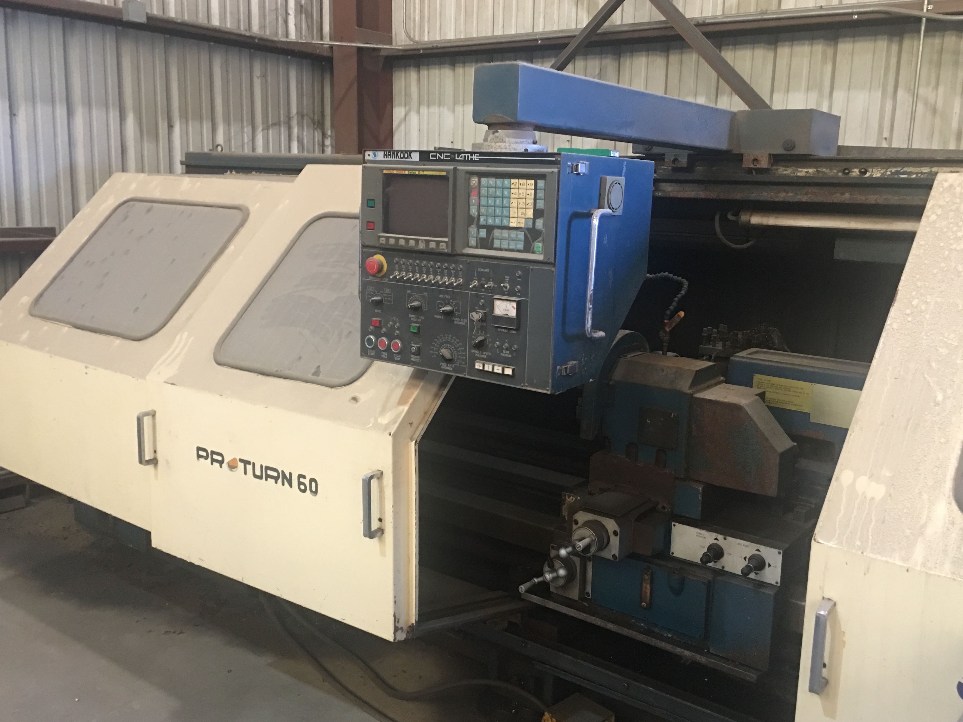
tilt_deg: -9.7
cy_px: 361
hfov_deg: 56.8
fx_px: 890
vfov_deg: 44.2
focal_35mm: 32
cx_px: 512
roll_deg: -1.4
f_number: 2.2
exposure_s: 1/15
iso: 100
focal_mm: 4.15
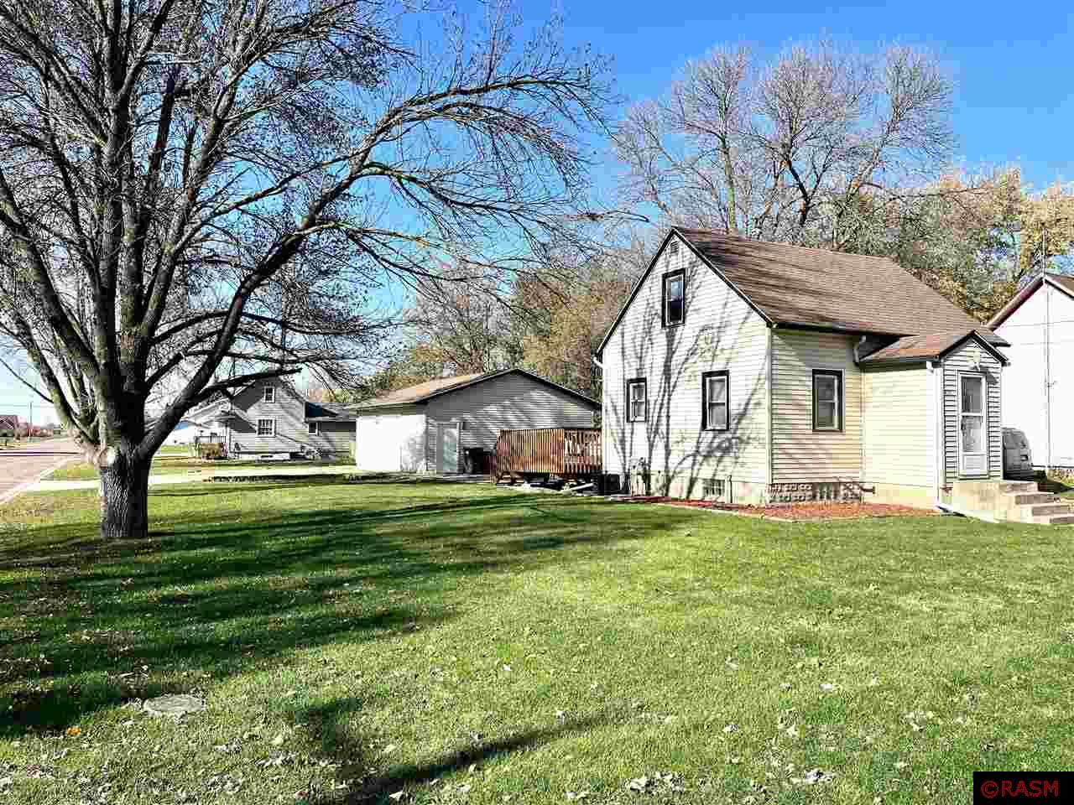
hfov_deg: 67.3
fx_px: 807
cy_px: 402
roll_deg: +0.0
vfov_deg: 53.1
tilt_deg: +2.4
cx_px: 537
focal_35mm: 26
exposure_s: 1/2410
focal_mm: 5.1
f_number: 1.6
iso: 50
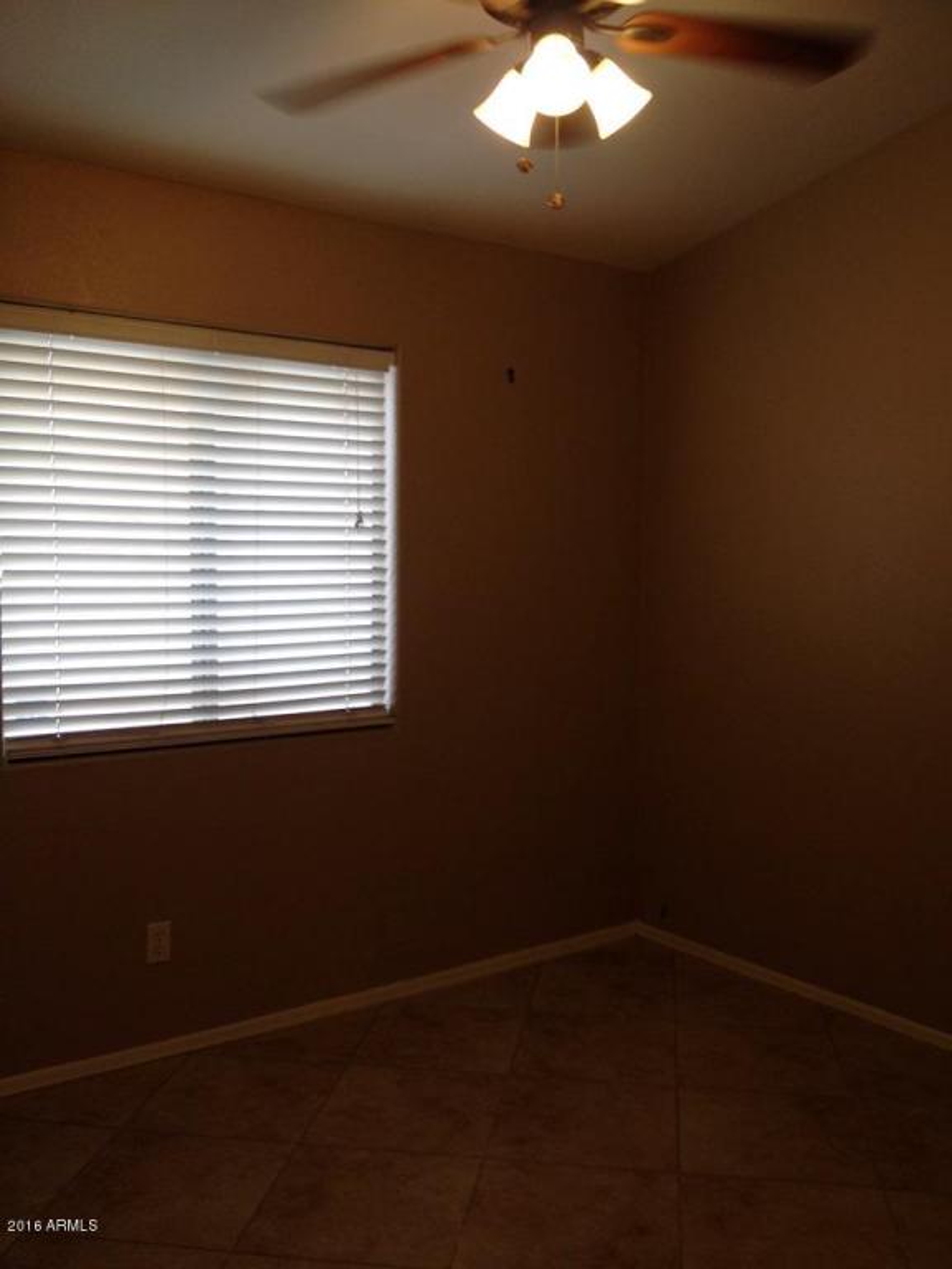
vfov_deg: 52.6
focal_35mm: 35
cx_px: 476
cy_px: 634
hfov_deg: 40.7
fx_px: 1283
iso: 50
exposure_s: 1/27
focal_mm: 4.28
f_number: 2.4
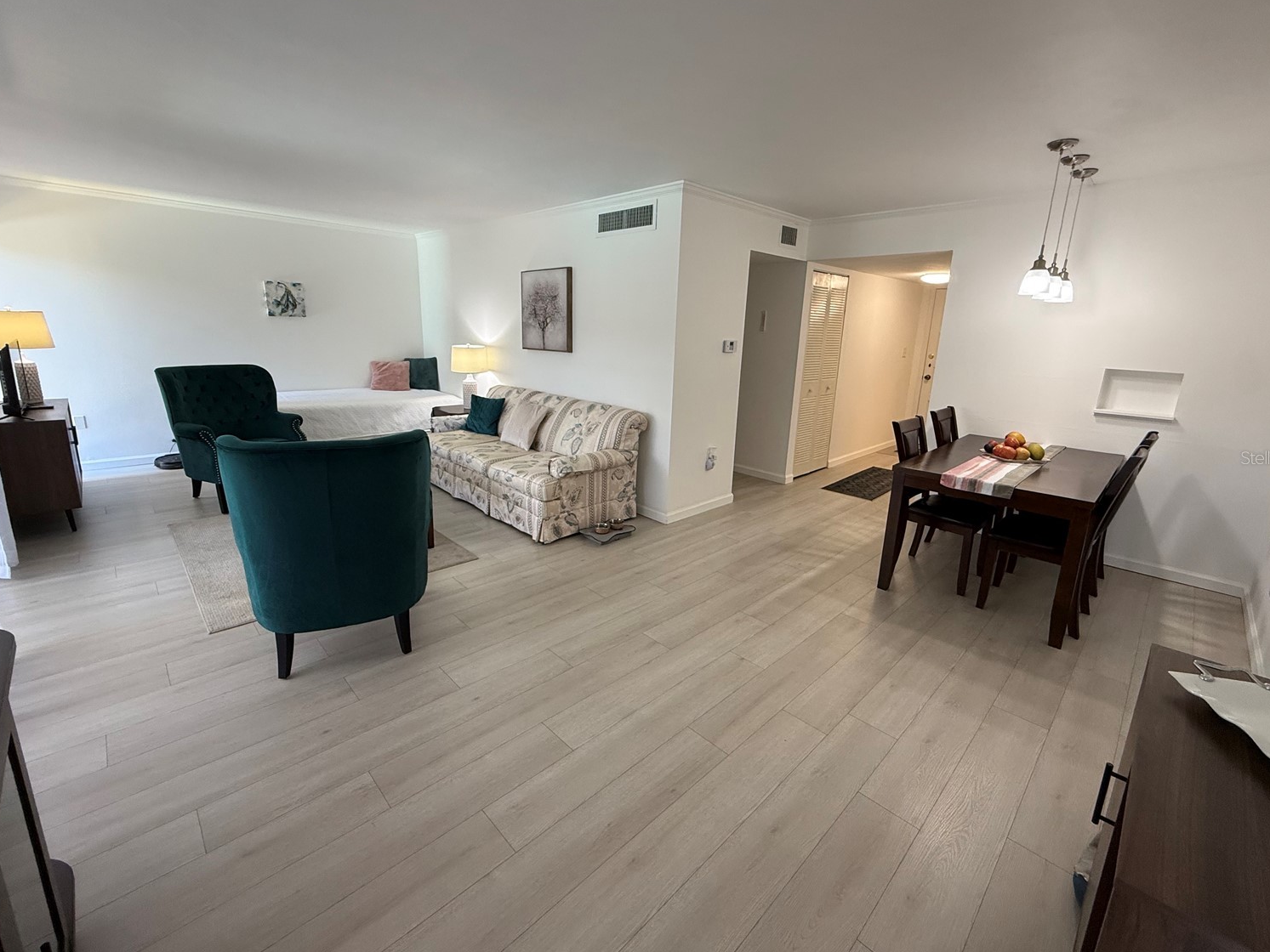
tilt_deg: -12.7
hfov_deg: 98.2
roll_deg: -2.0
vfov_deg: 81.7
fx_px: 550
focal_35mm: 15
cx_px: 641
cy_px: 457
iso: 200
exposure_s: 1/120
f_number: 2.2
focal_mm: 2.22
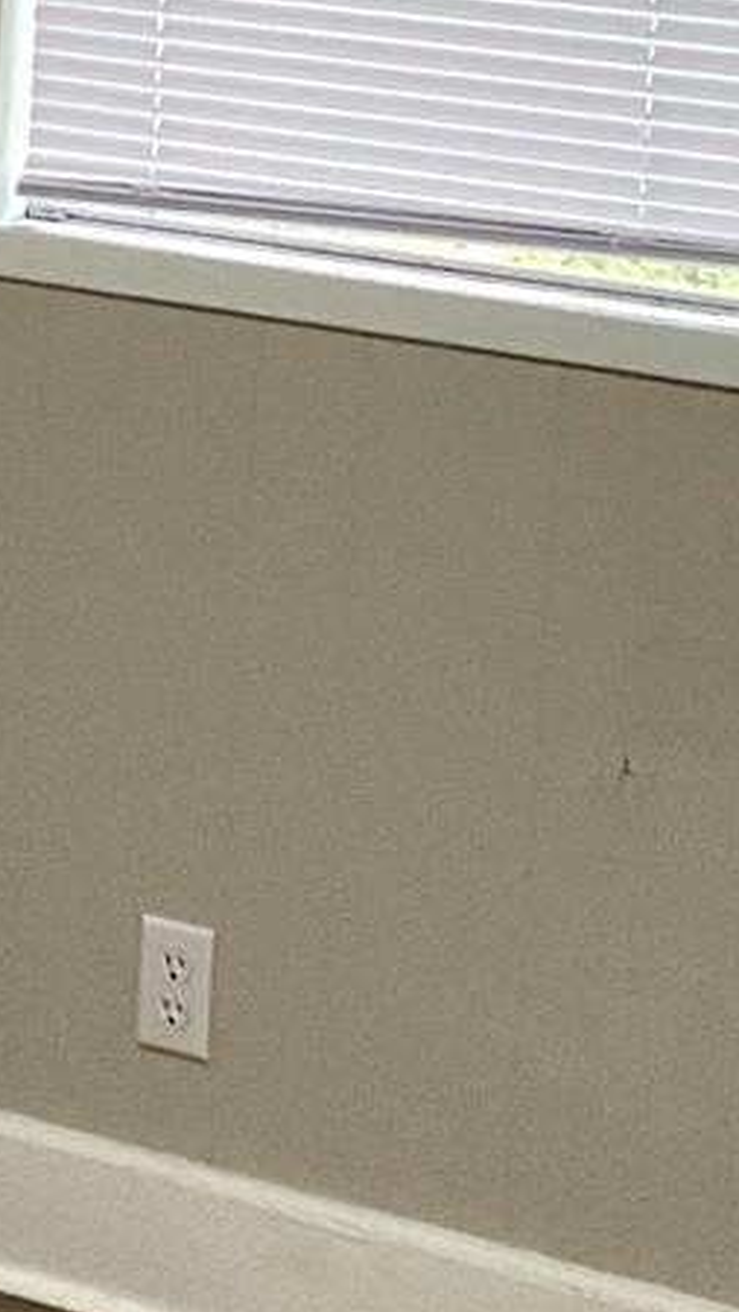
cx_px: -374
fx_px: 5010
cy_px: 79
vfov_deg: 14.7
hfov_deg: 8.3
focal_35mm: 144
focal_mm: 3
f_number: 1.8
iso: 80
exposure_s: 1/60
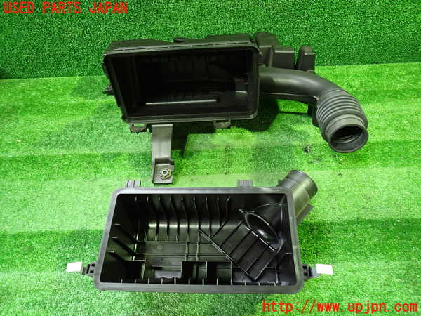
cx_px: 210
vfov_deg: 54.9
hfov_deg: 69.4
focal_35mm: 25
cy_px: 158
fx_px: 304
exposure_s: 1/30
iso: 640
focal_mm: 4.5
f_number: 2
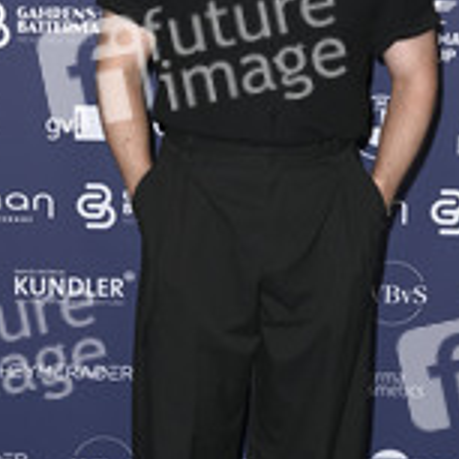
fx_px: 1470
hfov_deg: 17.7
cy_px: 210
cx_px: 279
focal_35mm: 98
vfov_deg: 17.7
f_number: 5.6
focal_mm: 44
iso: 400
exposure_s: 1/250
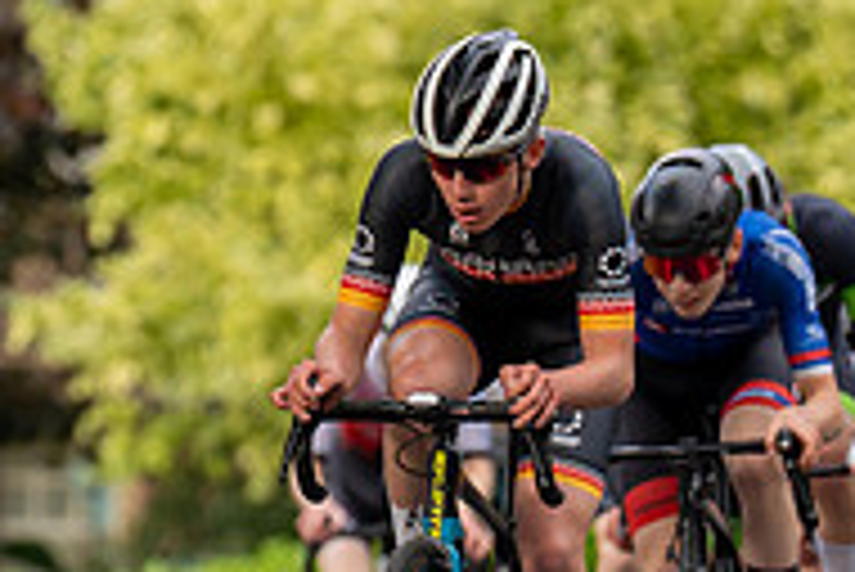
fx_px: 19632
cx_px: -560
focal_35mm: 826
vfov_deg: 1.7
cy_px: 208
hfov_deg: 2.5
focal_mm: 185
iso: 400
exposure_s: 1/800
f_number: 3.5
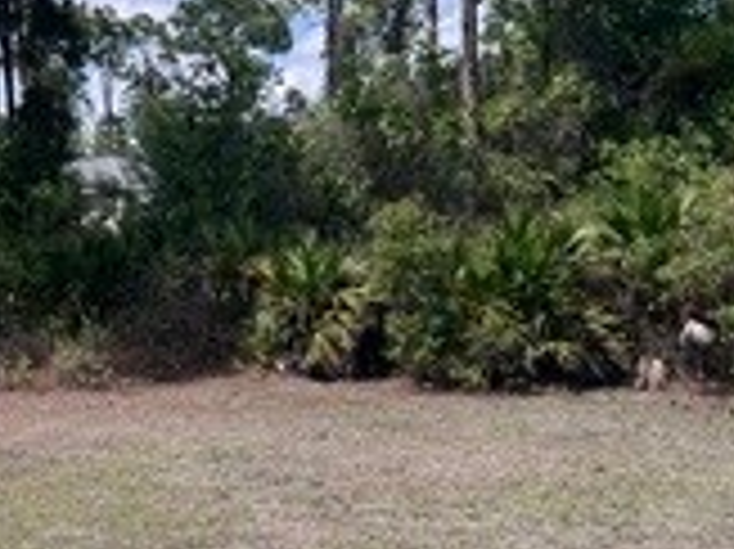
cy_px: 378
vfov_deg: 22.8
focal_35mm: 64
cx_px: 18
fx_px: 1356
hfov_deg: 28.6
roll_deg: +3.1
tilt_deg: -7.0
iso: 50
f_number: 1.5
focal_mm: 5.7
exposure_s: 1/2762
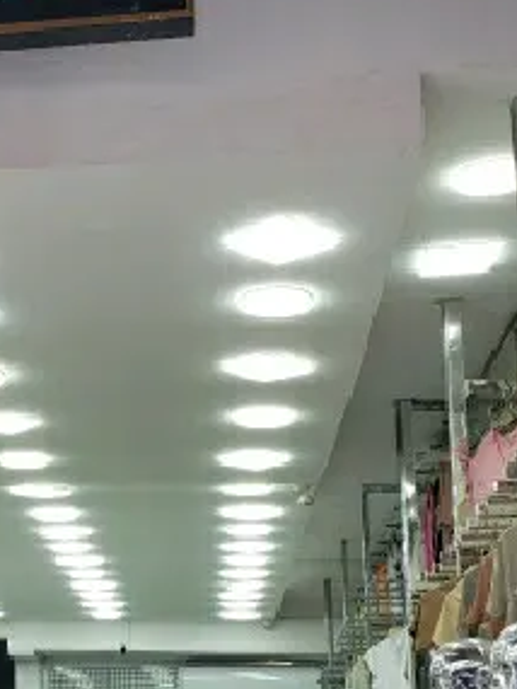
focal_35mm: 73
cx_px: -72
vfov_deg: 26.6
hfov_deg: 19.2
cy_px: 428
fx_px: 1453
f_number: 2.4
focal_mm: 4.3
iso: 50
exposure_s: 1/149
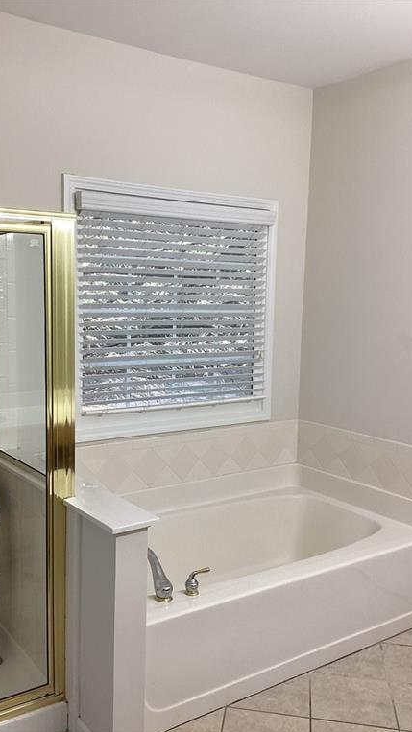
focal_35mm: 34
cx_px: 162
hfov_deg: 34.5
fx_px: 661
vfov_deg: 58.0
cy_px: 366
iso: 50
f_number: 2.4
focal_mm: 3.3
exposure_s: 1/60
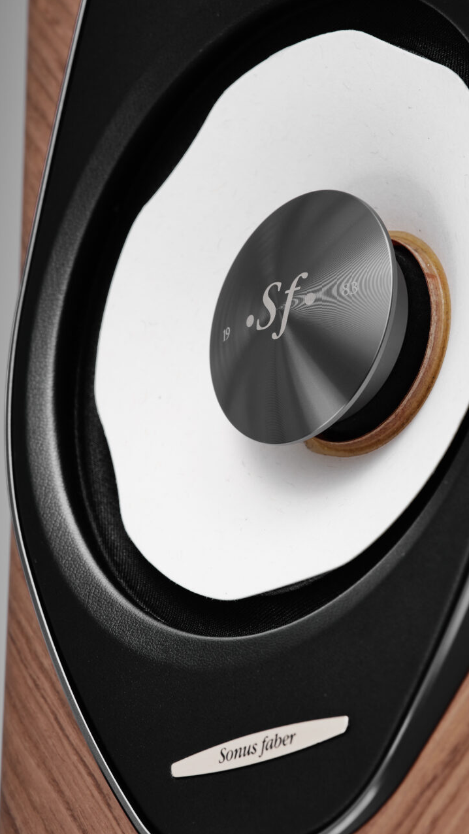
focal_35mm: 107
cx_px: 322
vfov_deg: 20.0
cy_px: 427
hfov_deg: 11.3
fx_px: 2365
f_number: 16
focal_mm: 120
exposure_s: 1/125
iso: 200
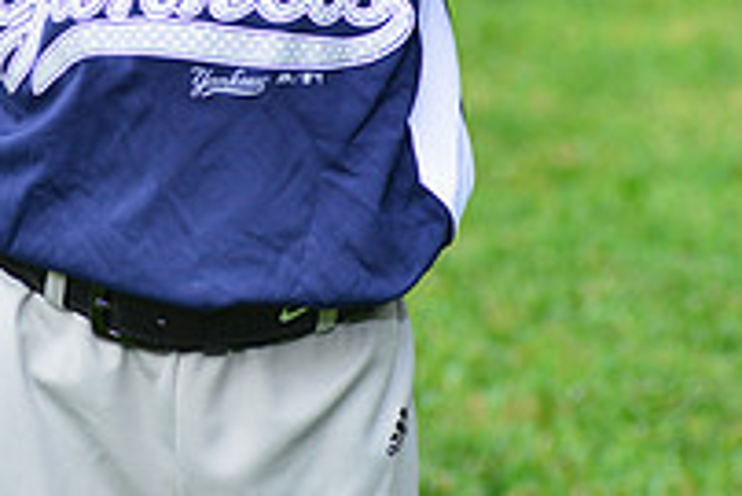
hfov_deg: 5.0
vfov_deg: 3.3
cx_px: 235
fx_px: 8580
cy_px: -204
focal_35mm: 416
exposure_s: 1/200
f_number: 5.6
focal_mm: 145
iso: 320
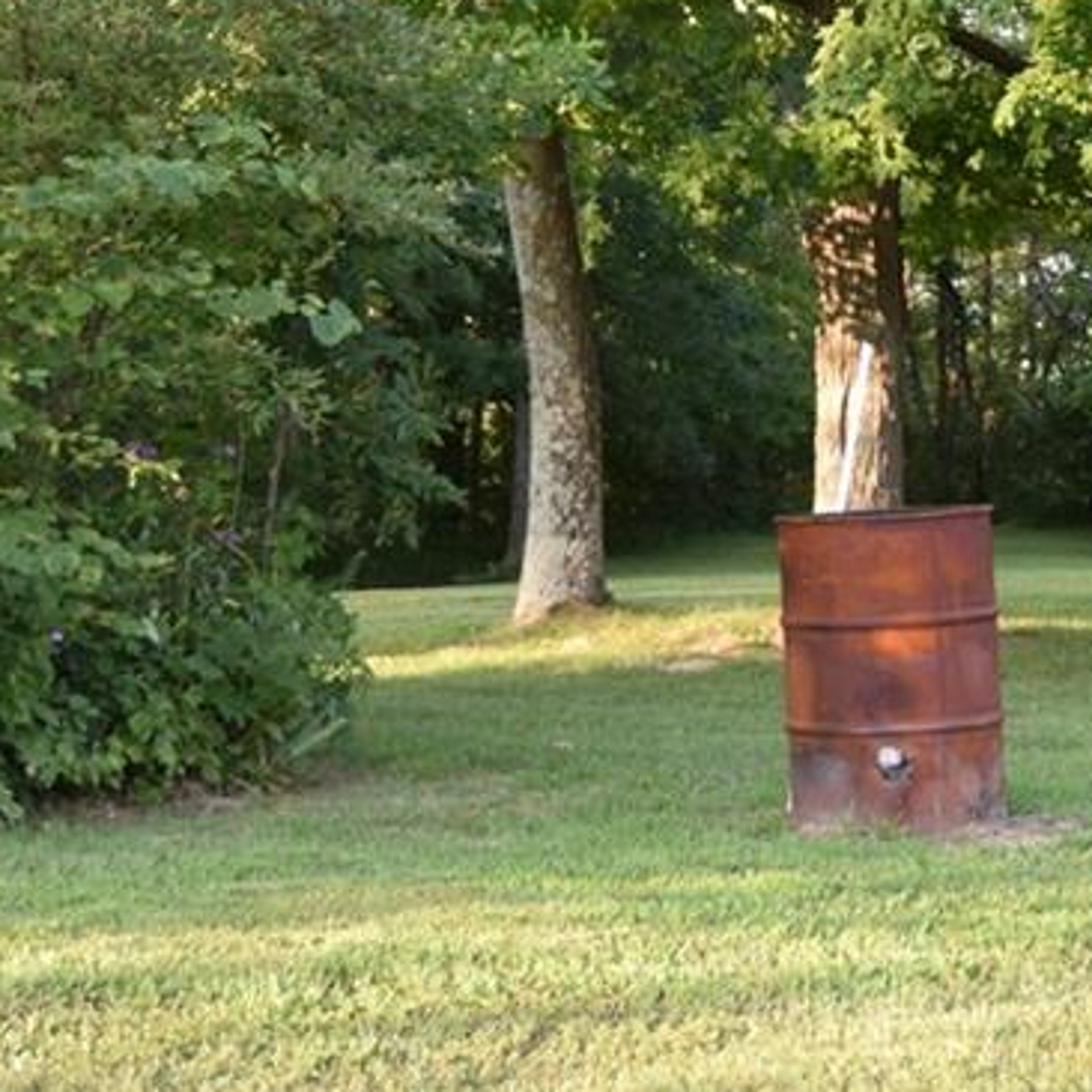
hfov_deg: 15.3
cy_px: 118
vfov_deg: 15.1
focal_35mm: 114
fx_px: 4069
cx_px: 707
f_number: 6.3
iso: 400
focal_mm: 32
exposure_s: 1/160
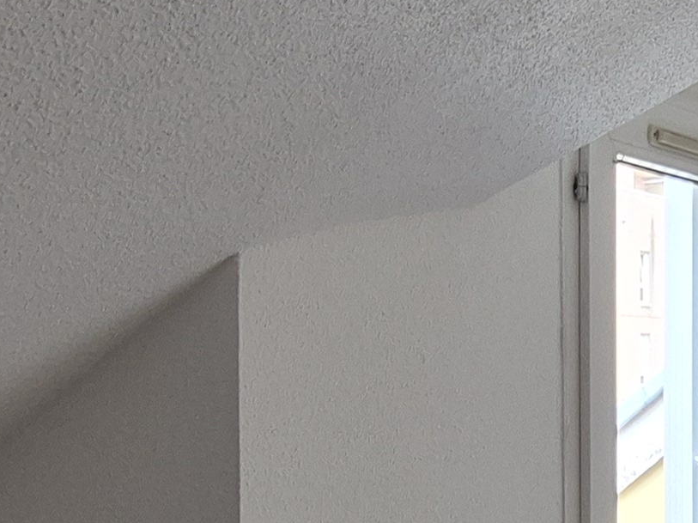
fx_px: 1290
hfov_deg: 27.6
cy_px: 398
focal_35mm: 64
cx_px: 771
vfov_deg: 22.7
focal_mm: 2.2
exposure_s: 1/50
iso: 125
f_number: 2.2
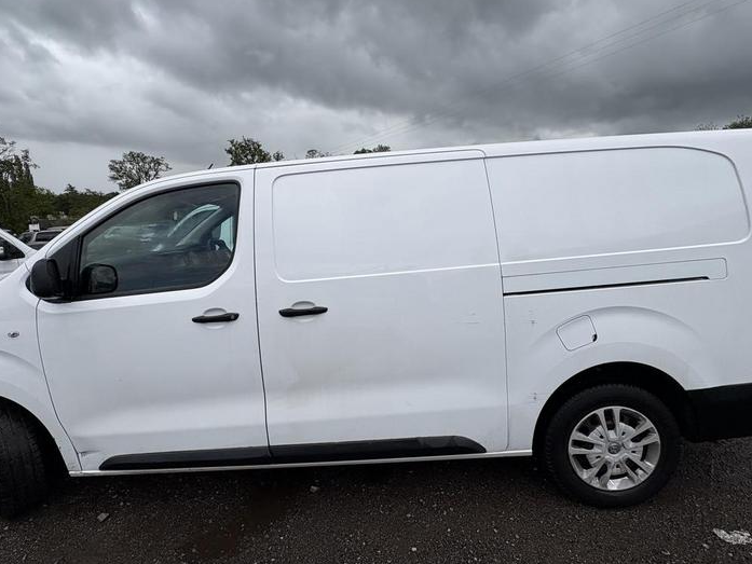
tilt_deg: +0.3
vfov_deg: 71.5
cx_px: 356
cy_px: 263
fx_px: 391
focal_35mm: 18
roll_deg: +0.7
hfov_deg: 87.7
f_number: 2.2
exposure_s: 1/2208
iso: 50
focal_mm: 2.22
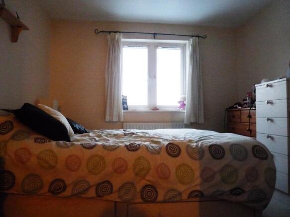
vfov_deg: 51.3
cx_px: 145
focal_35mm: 27
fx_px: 226
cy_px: 108
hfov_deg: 65.3
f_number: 2.8
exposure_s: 1/25
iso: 800
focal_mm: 4.8
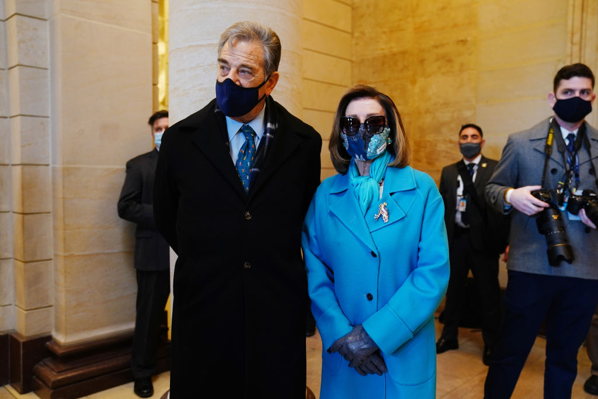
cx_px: 299
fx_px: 498
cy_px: 200
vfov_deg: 43.6
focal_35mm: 30
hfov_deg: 61.9
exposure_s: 1/100
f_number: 3.2
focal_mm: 30
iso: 1600
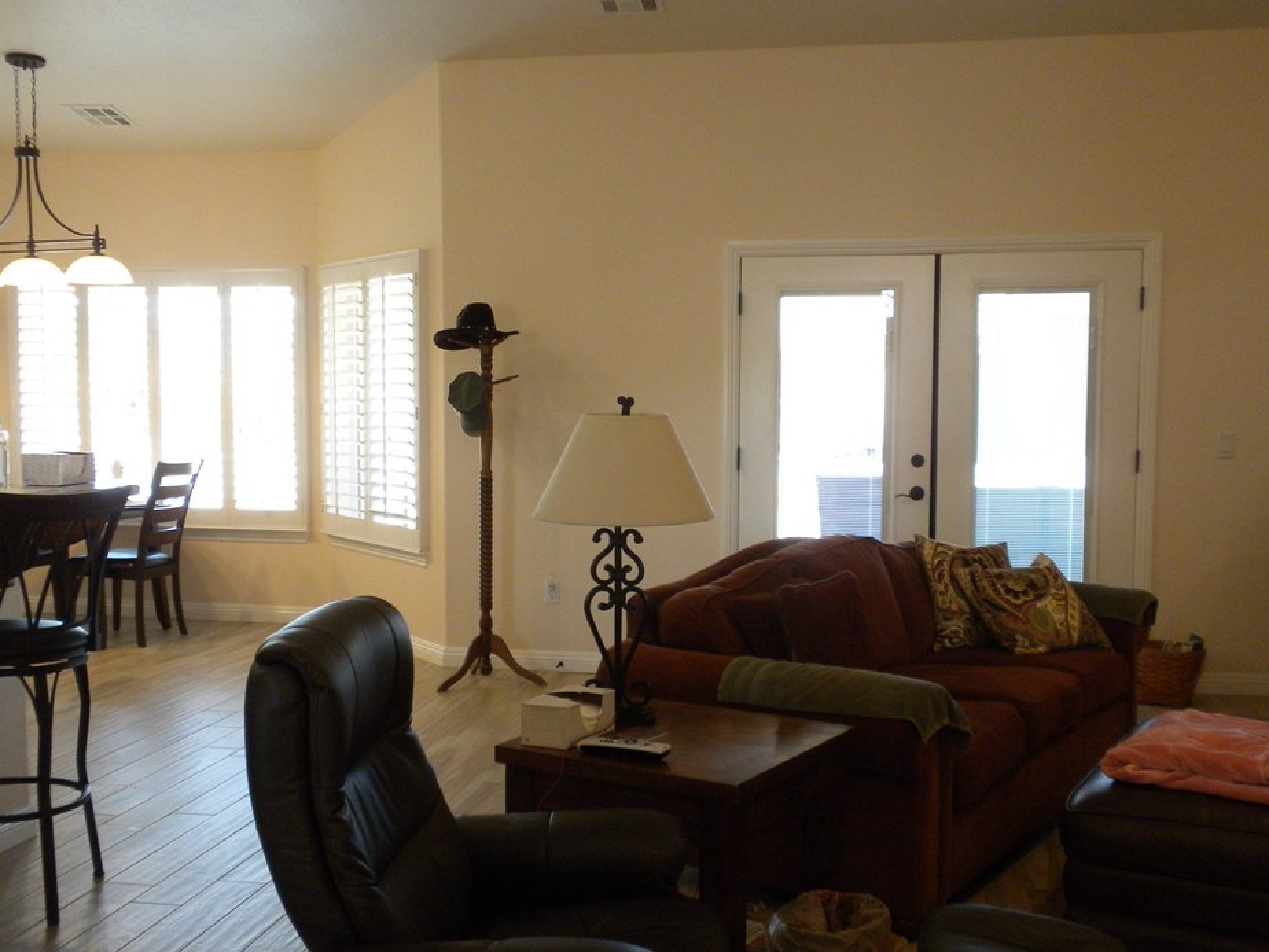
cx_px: 648
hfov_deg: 45.8
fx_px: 1503
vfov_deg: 35.1
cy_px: 504
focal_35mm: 41
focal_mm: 6.6
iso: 382
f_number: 3.5
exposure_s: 1/51.2
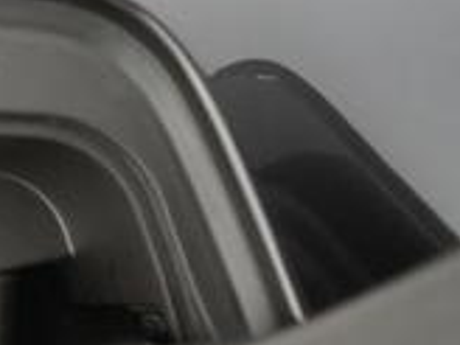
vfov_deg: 13.3
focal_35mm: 105
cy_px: 519
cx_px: -325
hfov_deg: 16.2
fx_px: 1395
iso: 10000
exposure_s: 1/250
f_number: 2.8
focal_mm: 28
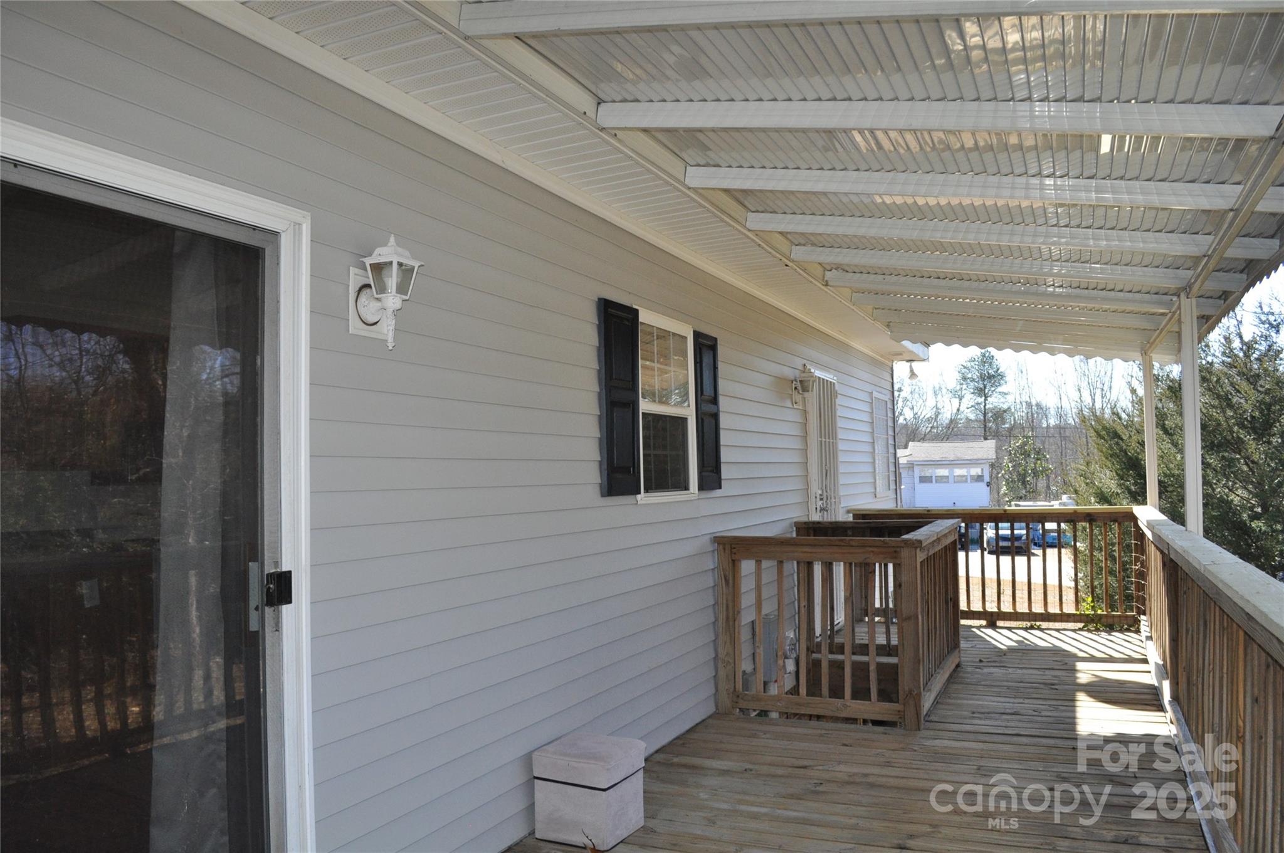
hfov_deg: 67.4
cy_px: 426
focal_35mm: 27
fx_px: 962
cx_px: 642
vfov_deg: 47.8
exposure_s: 1/200
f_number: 7.1
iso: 800
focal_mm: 18
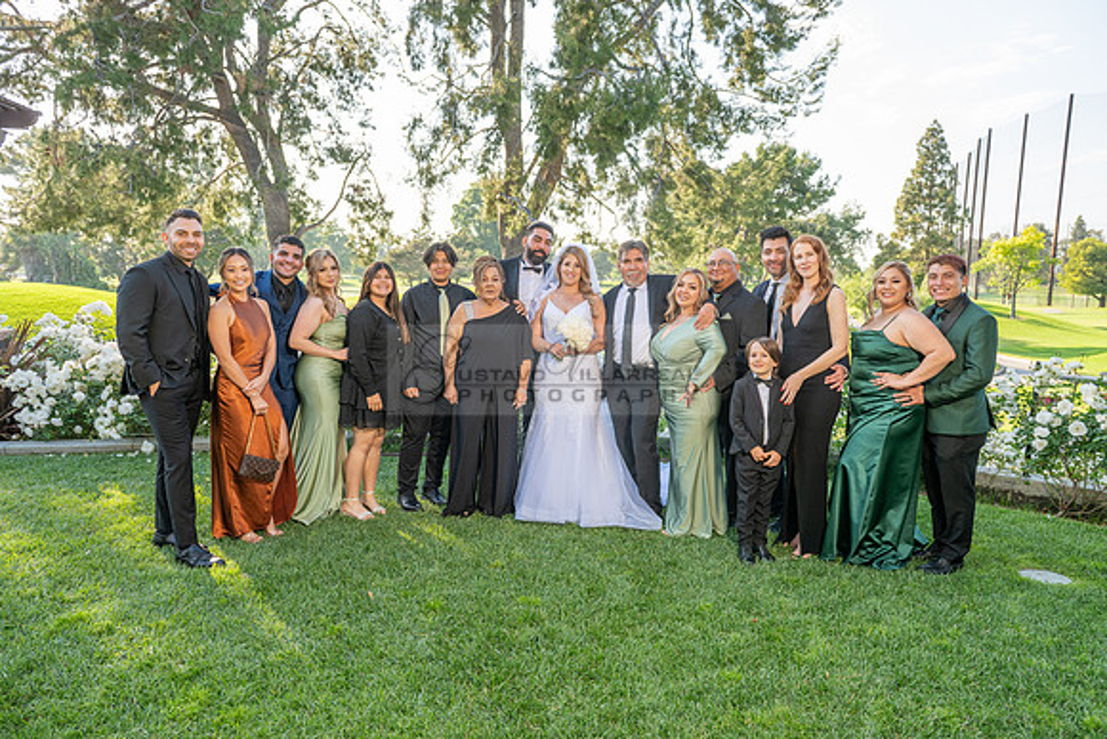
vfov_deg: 53.2
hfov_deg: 73.7
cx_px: 554
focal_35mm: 24
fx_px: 738
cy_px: 370
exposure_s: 1/200
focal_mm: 24
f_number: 5.6
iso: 200
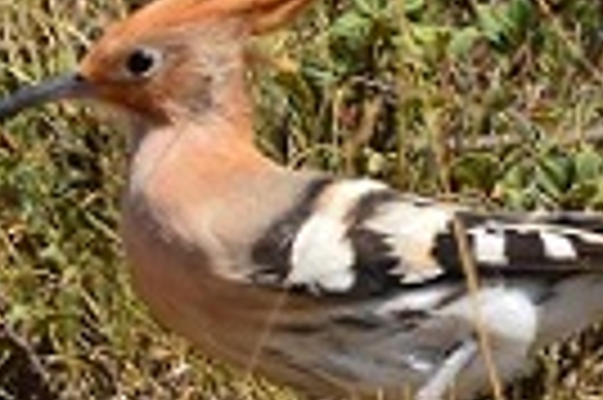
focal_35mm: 2514
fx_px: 42058
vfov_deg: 0.5
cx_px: 657
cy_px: 335
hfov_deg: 0.8
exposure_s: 1/500
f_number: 11
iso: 320
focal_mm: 250
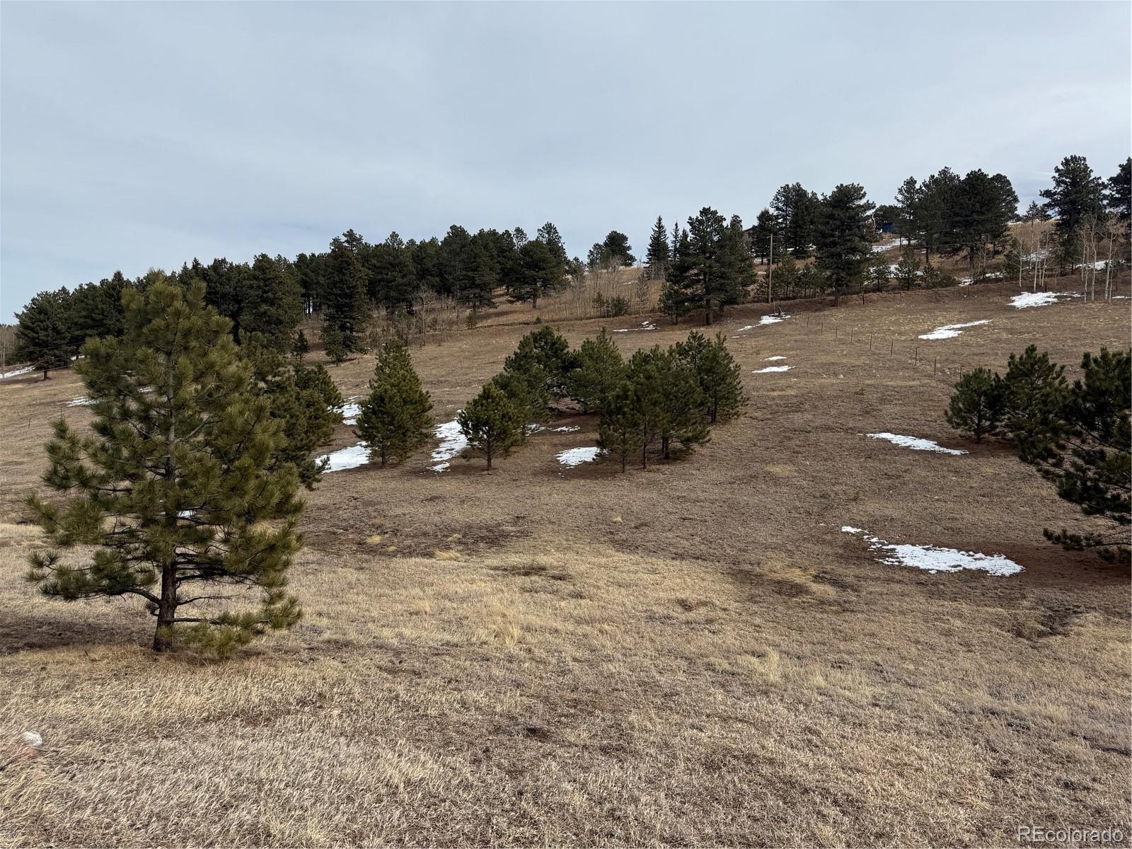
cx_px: 566
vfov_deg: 56.8
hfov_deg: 71.6
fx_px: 785
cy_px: 424
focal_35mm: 24
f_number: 1.78
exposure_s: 1/6173
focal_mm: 6.76
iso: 80
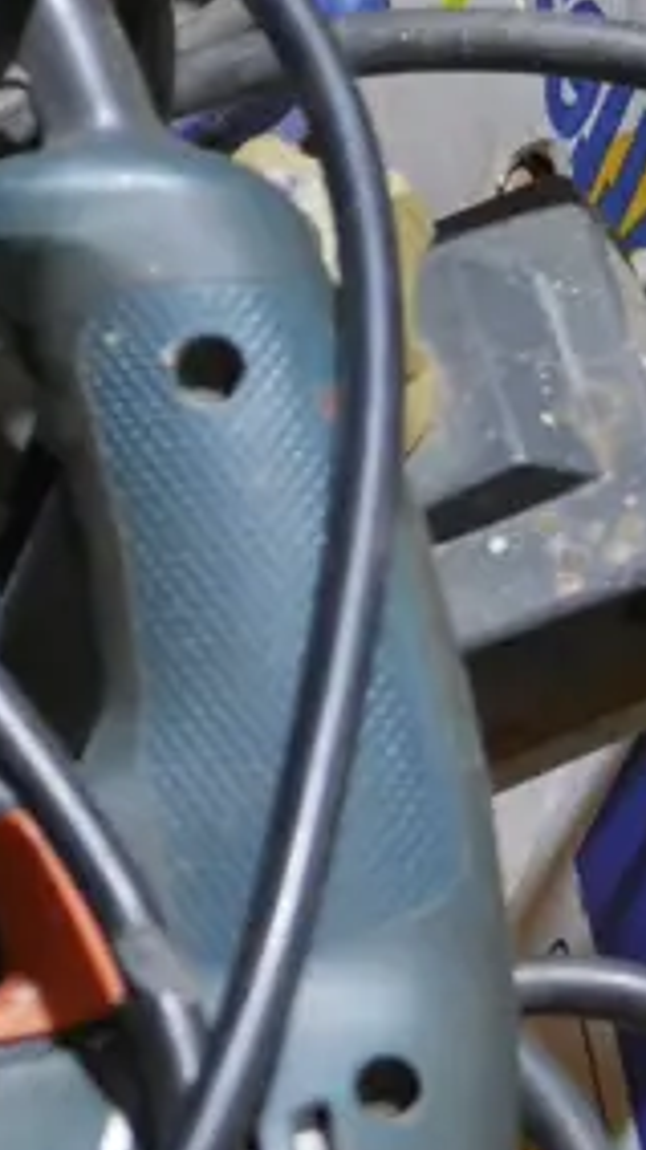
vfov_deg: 15.8
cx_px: -532
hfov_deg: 8.7
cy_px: 1085
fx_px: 4084
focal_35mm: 134
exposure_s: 1/60
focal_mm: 17
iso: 500
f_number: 4
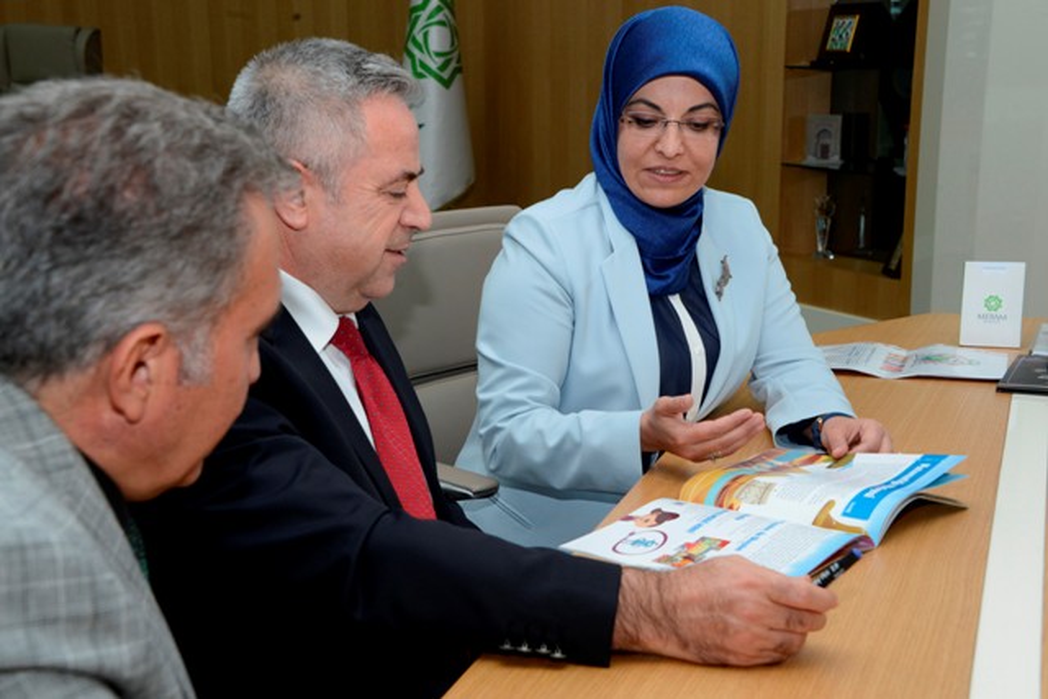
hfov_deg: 35.6
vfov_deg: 24.2
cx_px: 524
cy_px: 350
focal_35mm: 56
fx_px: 1630
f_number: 8
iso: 1000
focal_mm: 56
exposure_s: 1/60
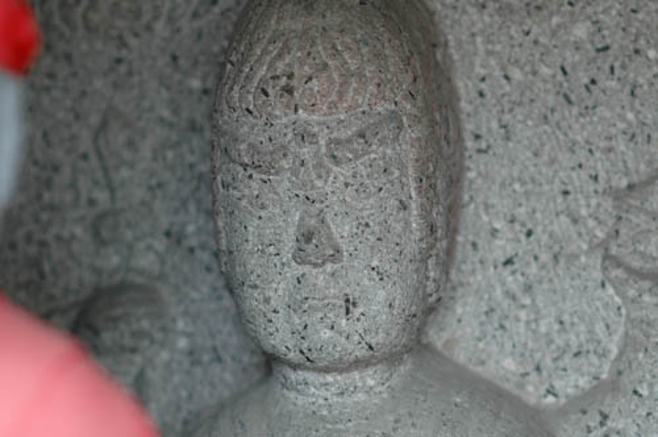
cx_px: 329
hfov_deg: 10.2
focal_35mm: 202
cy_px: 218
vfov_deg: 6.8
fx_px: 3696
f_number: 2.8
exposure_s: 1/125
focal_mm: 135
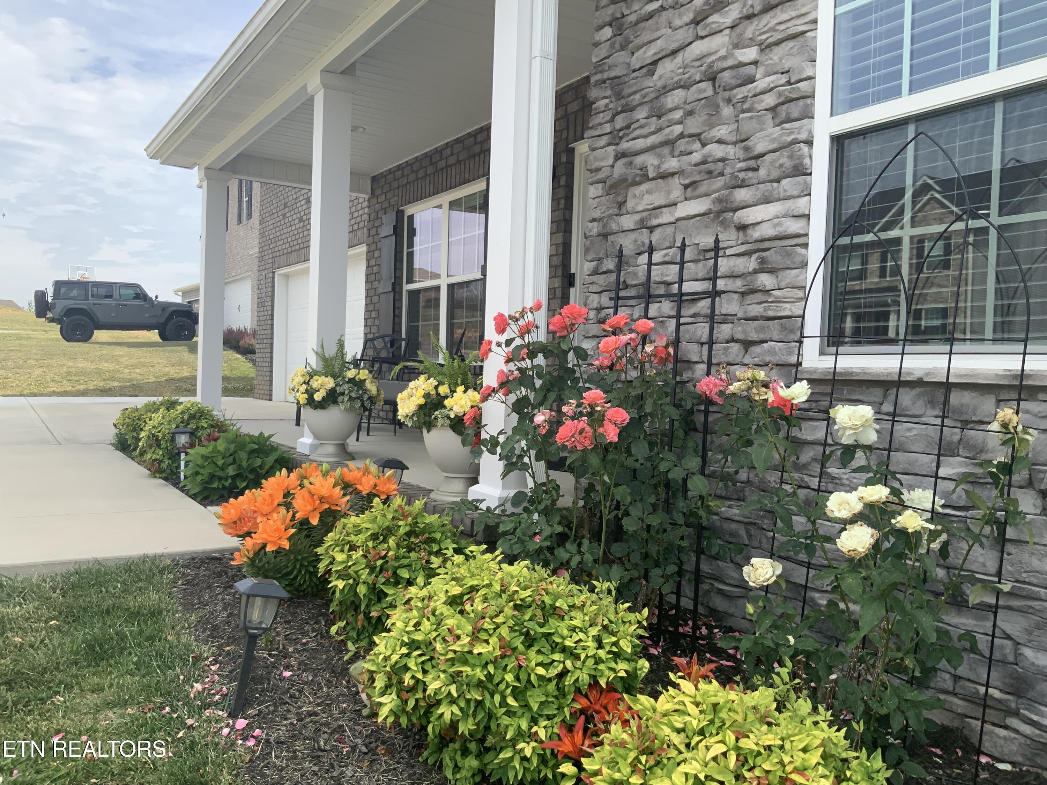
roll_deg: -2.5
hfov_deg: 61.7
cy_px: 392
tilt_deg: +0.7
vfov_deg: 48.2
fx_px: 877
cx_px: 524
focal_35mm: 29
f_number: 1.8
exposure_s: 1/719
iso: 16
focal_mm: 3
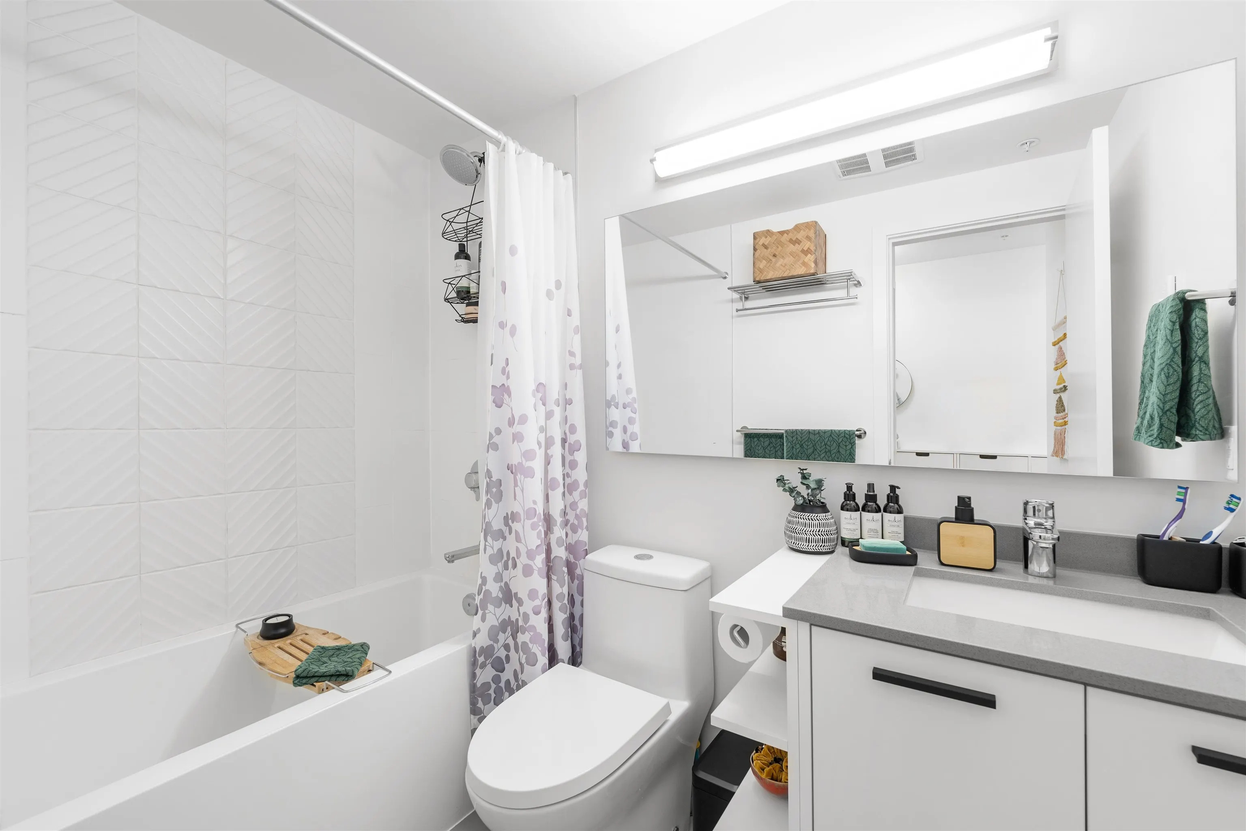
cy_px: 416
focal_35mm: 14
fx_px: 485
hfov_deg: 104.3
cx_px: 623
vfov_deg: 81.2
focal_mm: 14
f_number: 8
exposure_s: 1/13
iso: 320
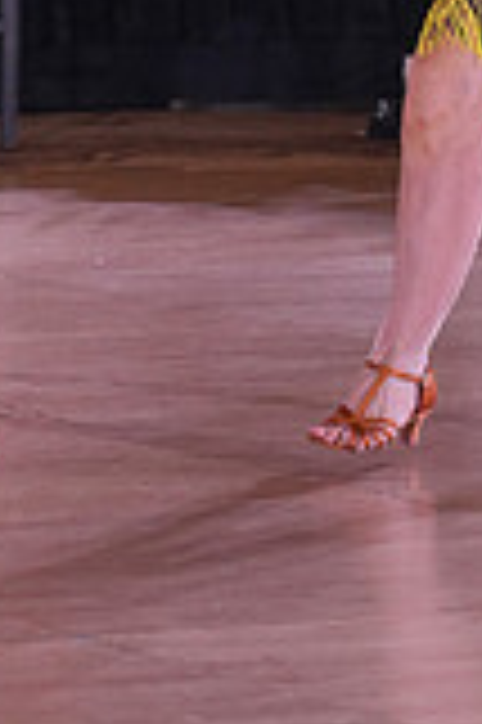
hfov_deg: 4.5
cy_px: -184
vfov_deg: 6.7
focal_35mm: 306
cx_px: 119
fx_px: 6158
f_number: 4
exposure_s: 1/400
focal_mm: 85
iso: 1600
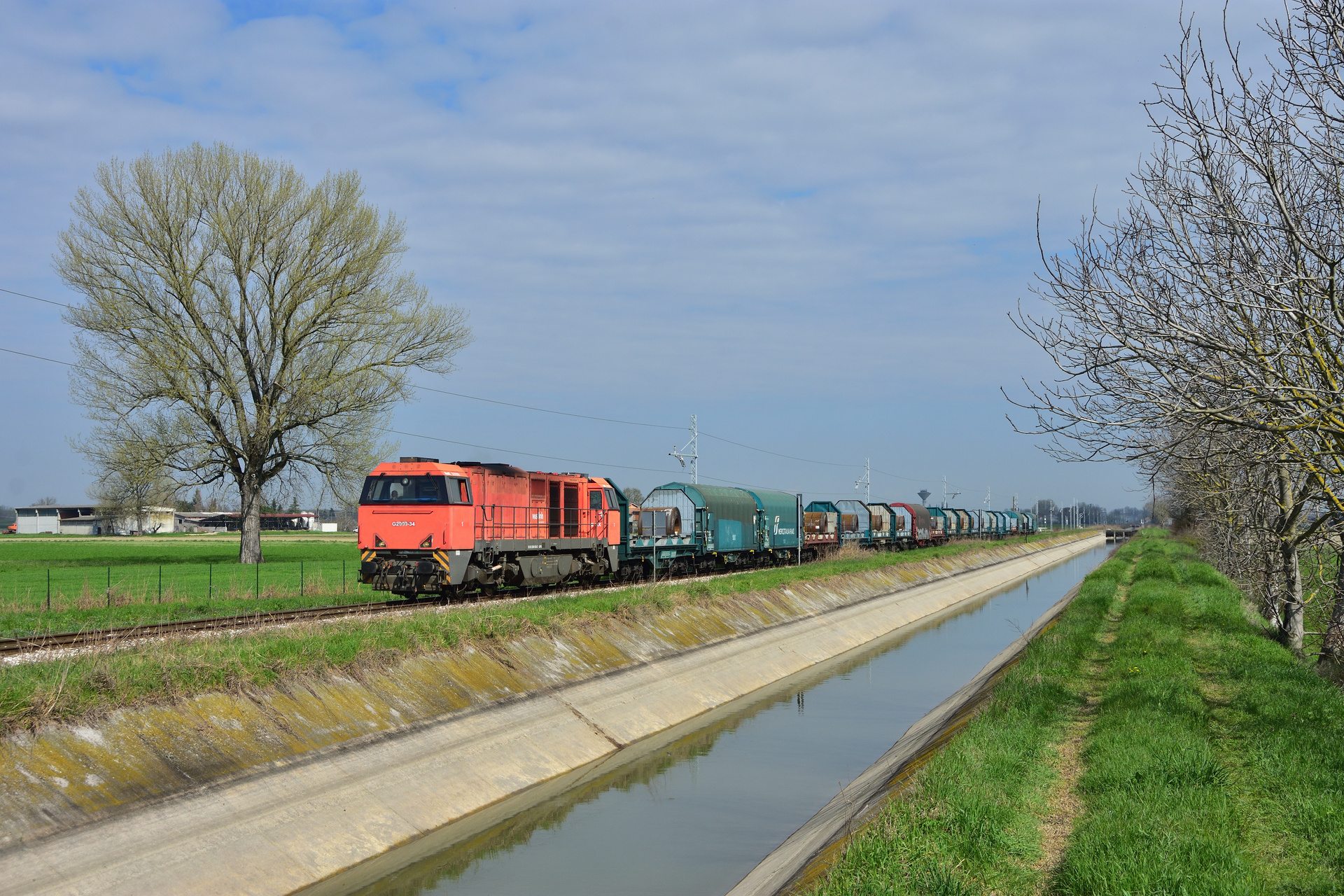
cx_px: 672
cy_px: 448
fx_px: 1736
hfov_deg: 42.3
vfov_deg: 28.9
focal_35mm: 46
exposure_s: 1/800
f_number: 8
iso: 200
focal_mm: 31
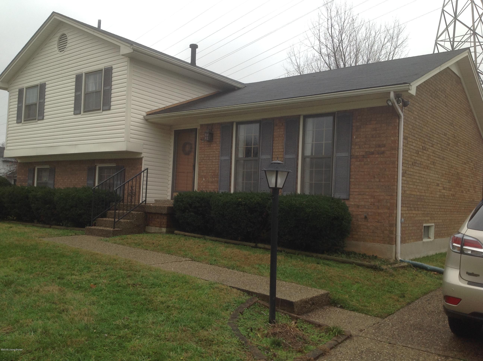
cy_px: 180
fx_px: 488
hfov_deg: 52.7
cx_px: 242
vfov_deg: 40.6
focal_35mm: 35
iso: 50
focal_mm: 4.28
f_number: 2.4
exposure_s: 1/198
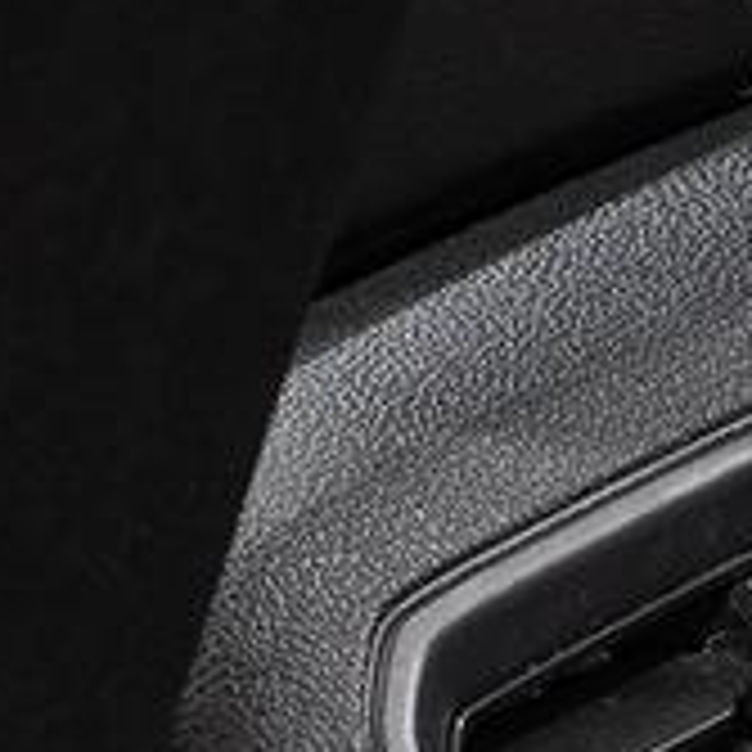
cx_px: 889
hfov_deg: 2.6
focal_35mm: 679
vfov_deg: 2.6
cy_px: 1313
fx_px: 16688
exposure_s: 1
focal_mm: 70
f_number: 5.6
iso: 100
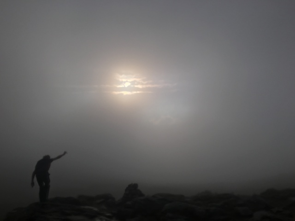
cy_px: 110
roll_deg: +1.9
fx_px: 247
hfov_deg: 61.7
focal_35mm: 29
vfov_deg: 48.2
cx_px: 148
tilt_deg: +0.5
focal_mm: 4.15
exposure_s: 1/343
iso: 25
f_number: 2.2
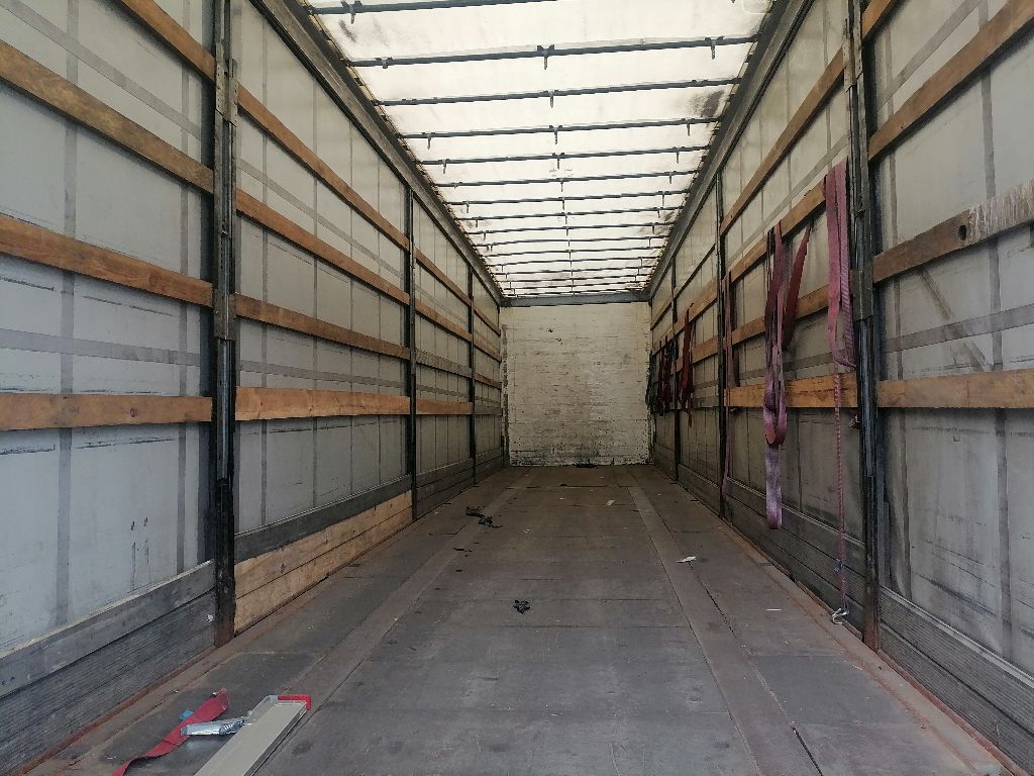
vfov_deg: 53.1
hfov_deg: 67.3
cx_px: 517
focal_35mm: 26
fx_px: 777
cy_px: 388
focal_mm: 4.25
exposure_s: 1/33.3
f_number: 1.8
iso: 64
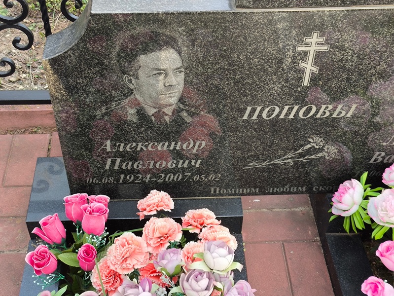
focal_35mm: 50
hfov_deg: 38.2
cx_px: 197
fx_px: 569
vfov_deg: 29.1
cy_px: 148
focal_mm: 4.71
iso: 50
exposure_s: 1/60
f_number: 1.7
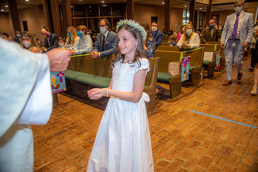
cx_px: 129
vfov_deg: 46.4
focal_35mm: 28
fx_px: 201
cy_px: 86
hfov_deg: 65.5
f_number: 4.5
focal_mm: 28
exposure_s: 1/125
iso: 1600
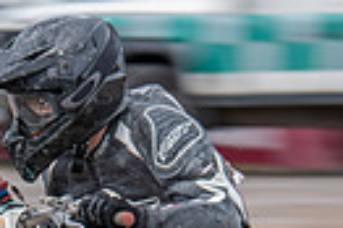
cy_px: 358
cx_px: 45
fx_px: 5909
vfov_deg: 2.2
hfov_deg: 3.3
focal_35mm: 621
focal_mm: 140
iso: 200
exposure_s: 1/160
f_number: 8
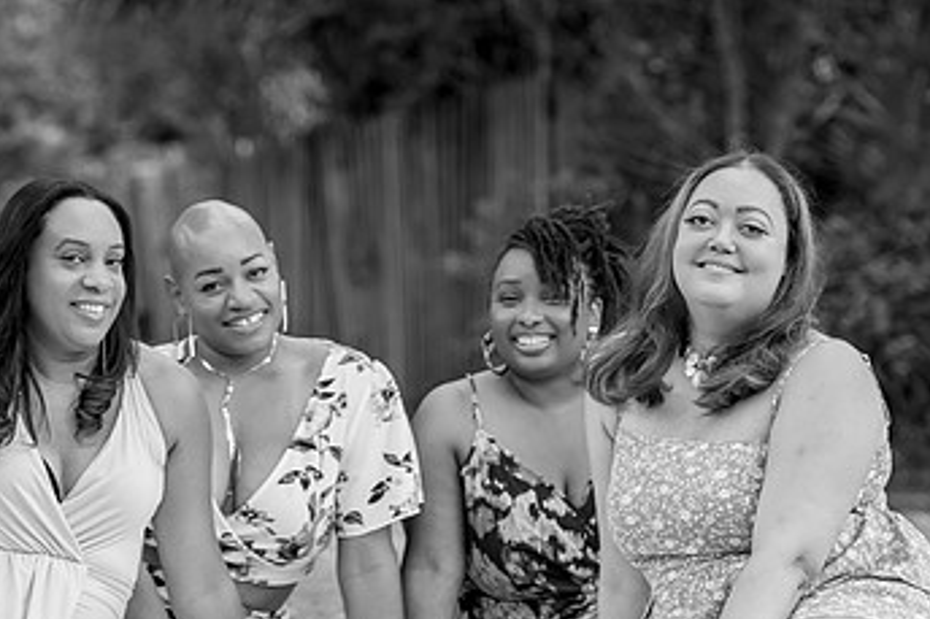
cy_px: 384
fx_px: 4157
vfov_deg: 8.5
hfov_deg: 12.8
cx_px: 338
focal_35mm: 161
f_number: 3.5
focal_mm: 85
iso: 100
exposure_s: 1/250
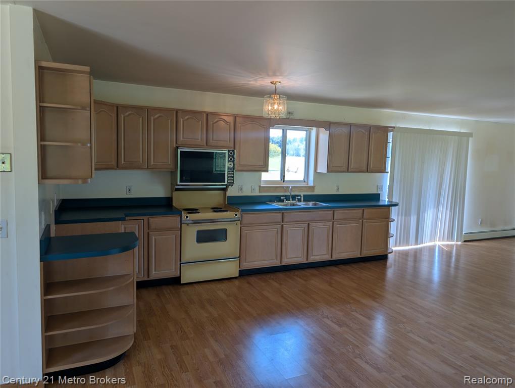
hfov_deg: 71.5
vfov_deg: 56.9
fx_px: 358
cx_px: 258
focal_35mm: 24
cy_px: 194
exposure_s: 1/88.3
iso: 26
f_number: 1.68
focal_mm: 6.9
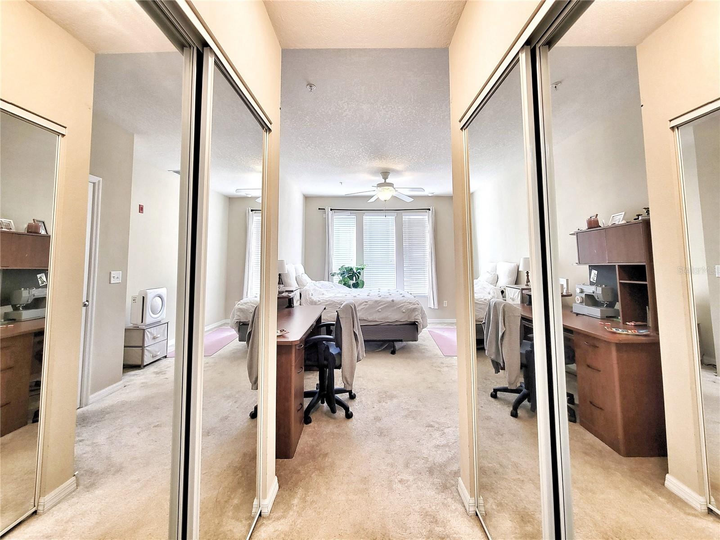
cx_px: 360
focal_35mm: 13
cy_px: 270
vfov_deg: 89.9
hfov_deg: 106.2
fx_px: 270
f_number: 2.2
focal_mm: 2.2
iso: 125
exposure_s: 1/60
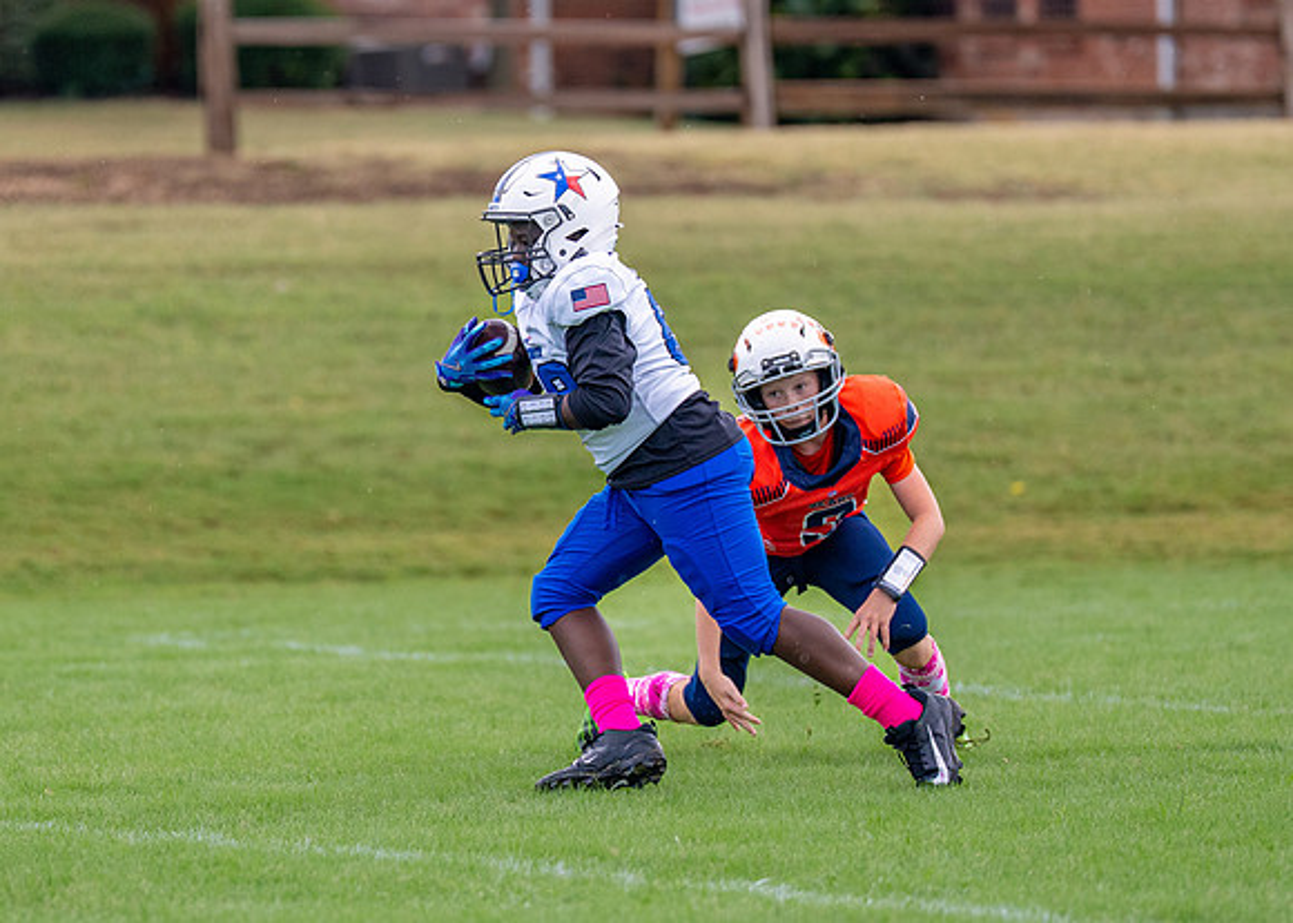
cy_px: 405
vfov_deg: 3.4
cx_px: 498
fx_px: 15348
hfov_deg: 4.8
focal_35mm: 418
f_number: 2.8
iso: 400
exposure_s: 1/3200
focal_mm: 200
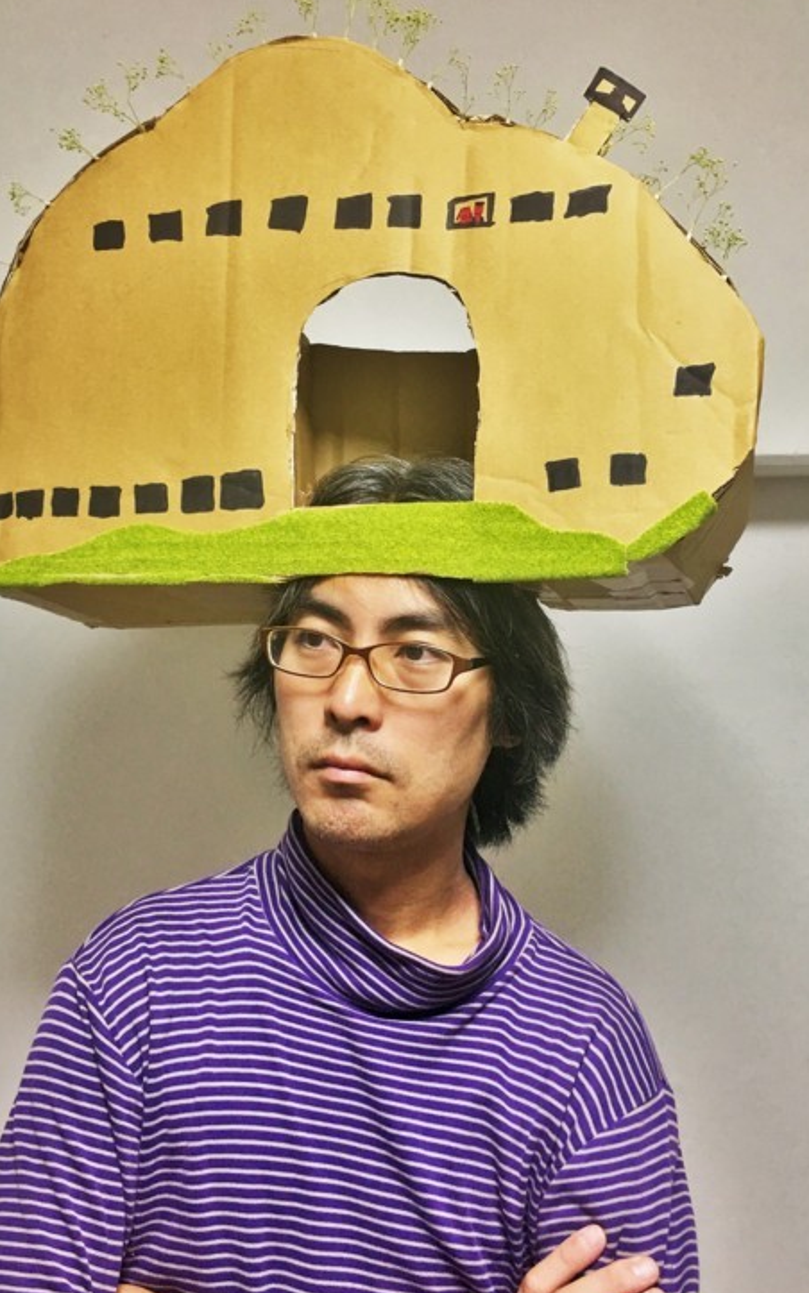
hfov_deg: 37.3
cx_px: 392
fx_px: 1199
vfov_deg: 56.7
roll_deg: +1.1
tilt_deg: +3.3
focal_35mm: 34
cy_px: 630
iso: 40
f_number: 2.2
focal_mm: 4.15
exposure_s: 1/15
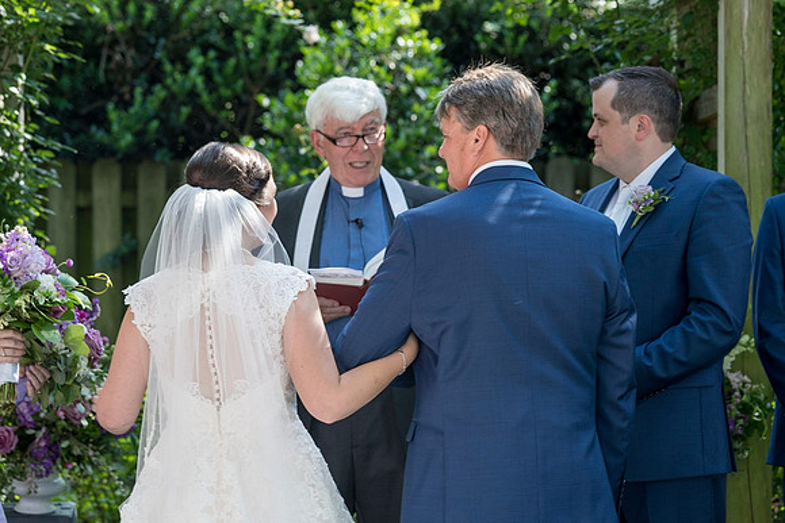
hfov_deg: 17.2
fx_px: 2595
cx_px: 386
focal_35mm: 119
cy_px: 232
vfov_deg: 11.5
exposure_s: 1/200
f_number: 5
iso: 100
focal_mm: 106
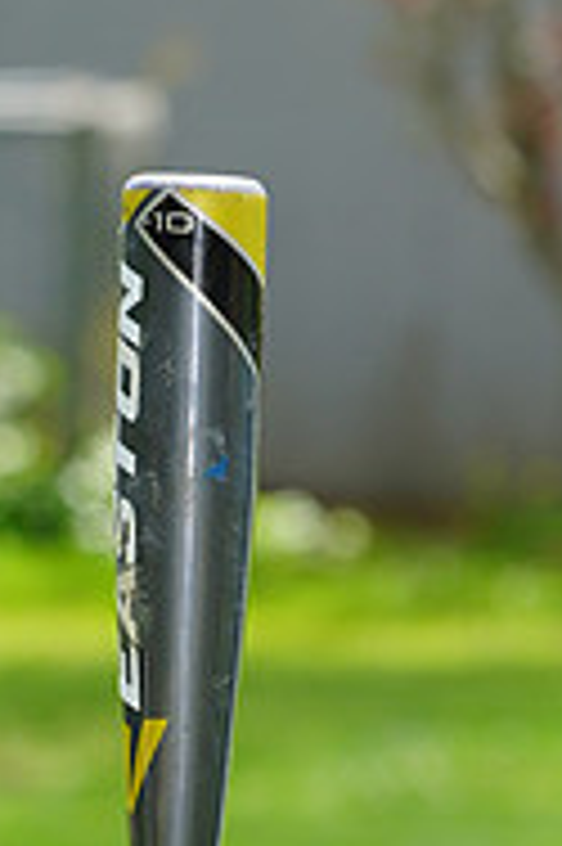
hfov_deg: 2.2
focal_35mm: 634
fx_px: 14872
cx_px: 387
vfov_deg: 3.2
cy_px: 1292
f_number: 8
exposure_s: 1/160
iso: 200
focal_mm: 206
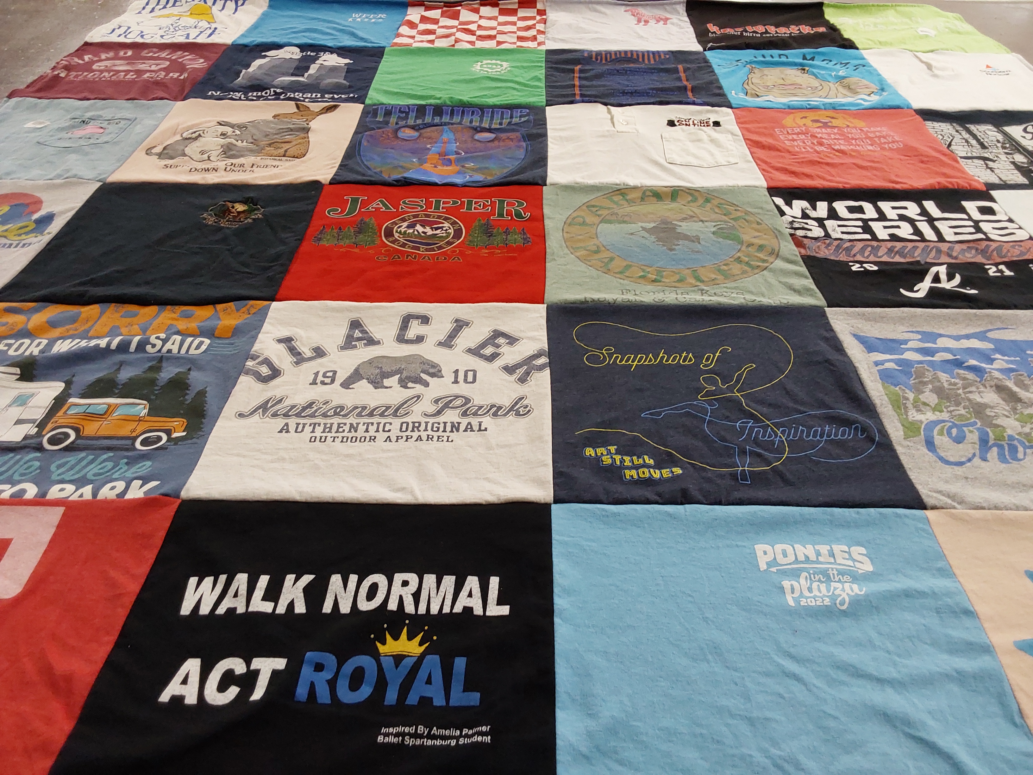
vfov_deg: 49.7
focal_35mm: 28
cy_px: 388
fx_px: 836
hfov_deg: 63.4
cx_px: 516
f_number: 1.9
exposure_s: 1/60
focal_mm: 2.91
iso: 125
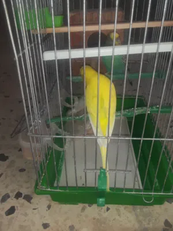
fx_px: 200
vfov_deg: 60.0
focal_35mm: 30
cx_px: 86
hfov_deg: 46.8
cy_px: 116
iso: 64
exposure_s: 1/100
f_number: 1.9
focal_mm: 2.2
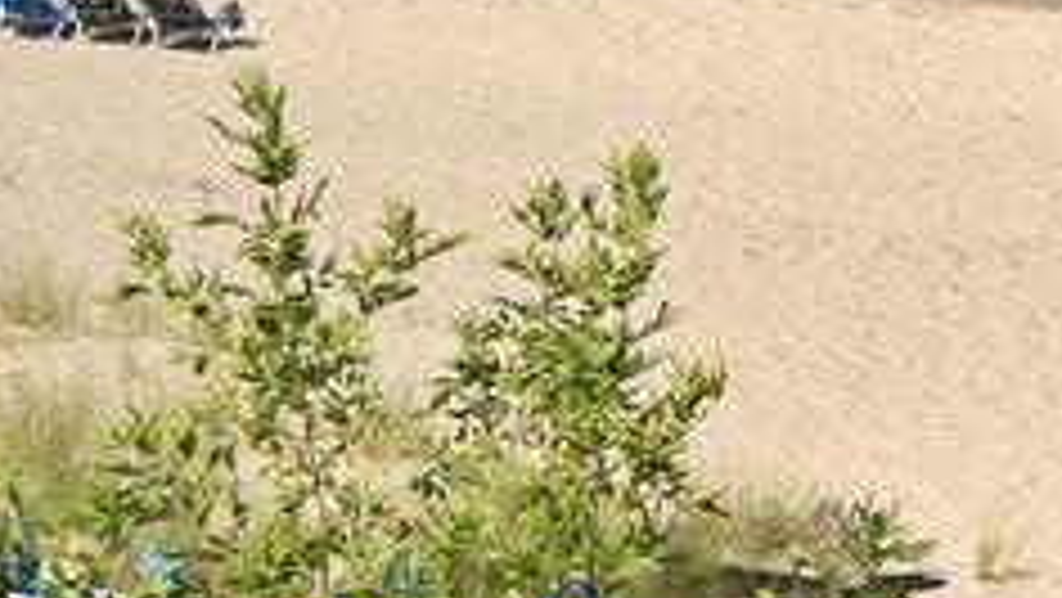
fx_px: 4479
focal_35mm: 159
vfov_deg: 7.5
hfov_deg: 13.2
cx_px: 1246
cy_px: 973
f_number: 5.6
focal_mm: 35
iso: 125
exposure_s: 1/640
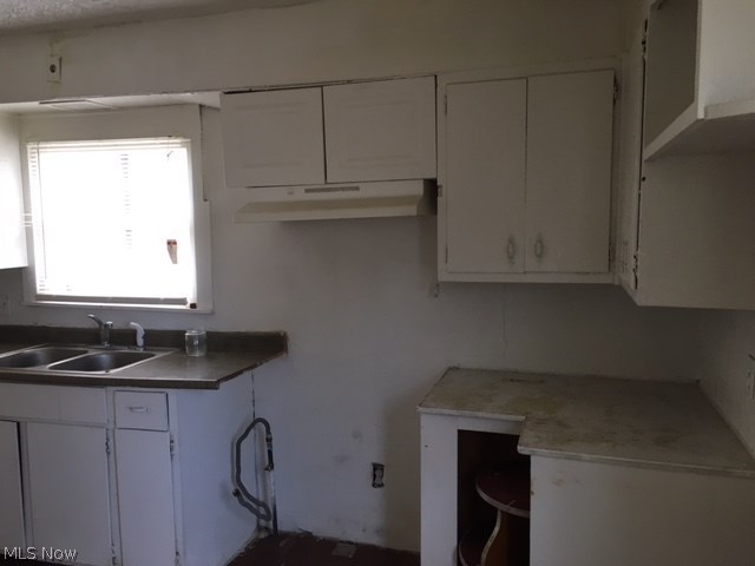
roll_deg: +0.9
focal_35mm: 29
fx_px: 633
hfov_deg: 61.7
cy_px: 283
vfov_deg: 48.2
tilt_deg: -5.7
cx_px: 378
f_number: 2.2
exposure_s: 1/30
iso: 64
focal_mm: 4.15
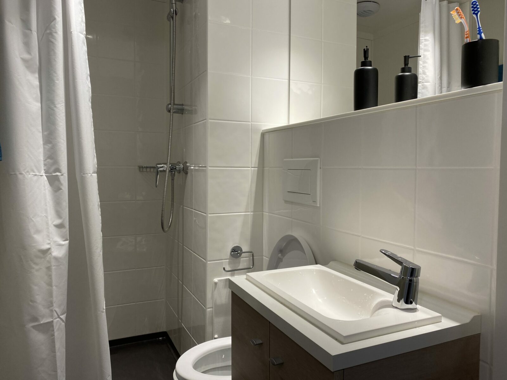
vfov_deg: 53.1
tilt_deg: -3.4
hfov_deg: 67.3
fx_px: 381
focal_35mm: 26
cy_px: 190
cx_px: 254
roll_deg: +0.8
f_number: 1.8
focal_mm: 4.25
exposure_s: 1/100
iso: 64
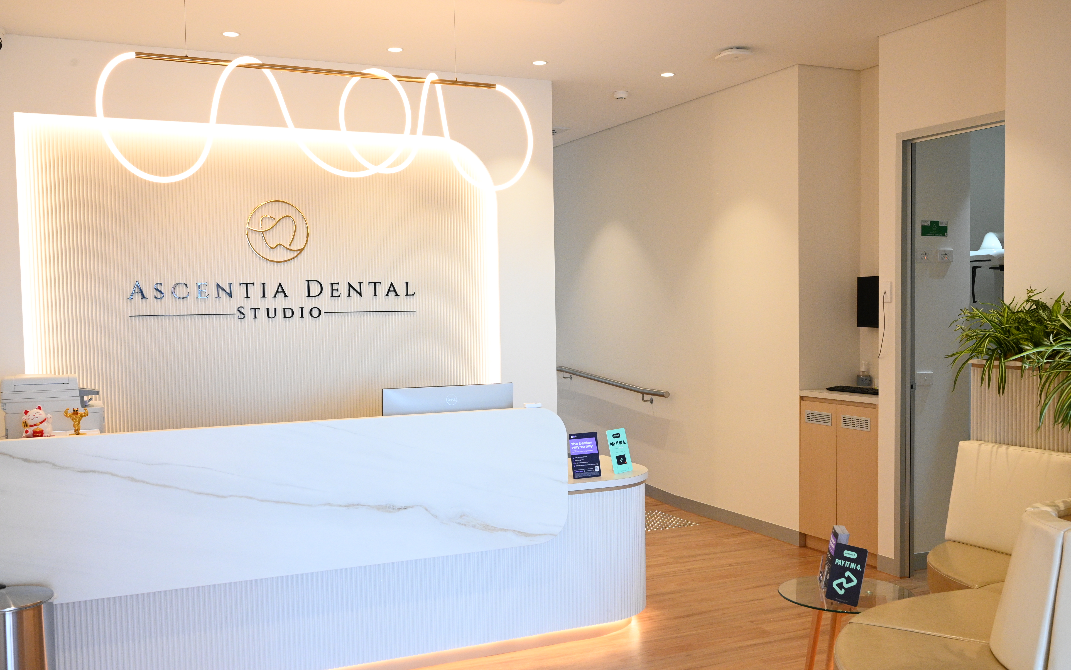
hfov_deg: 54.0
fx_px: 1051
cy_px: 359
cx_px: 539
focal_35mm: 36
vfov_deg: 35.3
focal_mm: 35
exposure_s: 1/100
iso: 3200
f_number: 10
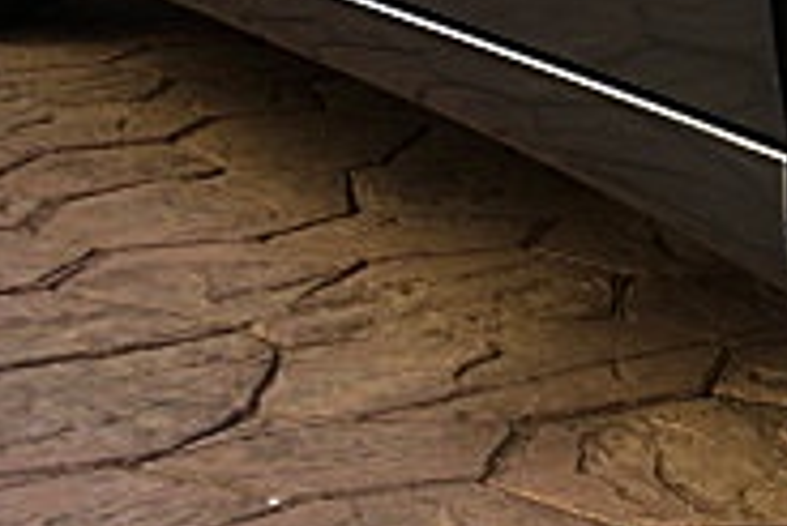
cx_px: 984
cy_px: 103
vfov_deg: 10.5
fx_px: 2844
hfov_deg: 15.1
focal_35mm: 130
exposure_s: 1/60
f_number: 2.8
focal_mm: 6.3
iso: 50
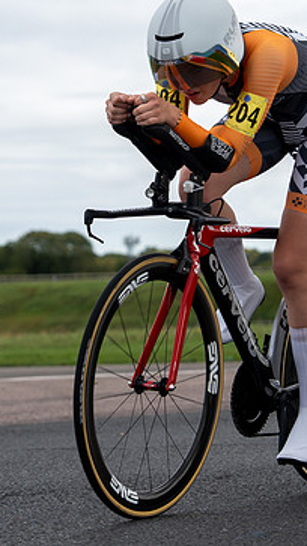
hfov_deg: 7.4
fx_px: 2375
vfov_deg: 13.1
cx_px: 206
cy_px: 218
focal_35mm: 164
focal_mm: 62
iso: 100
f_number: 3.5
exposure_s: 1/1000
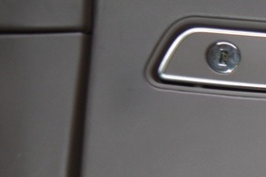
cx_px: 467
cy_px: 252
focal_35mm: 126
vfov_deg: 10.6
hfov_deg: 14.5
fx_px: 929
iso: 450
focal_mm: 23
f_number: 3.8
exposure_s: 1/60
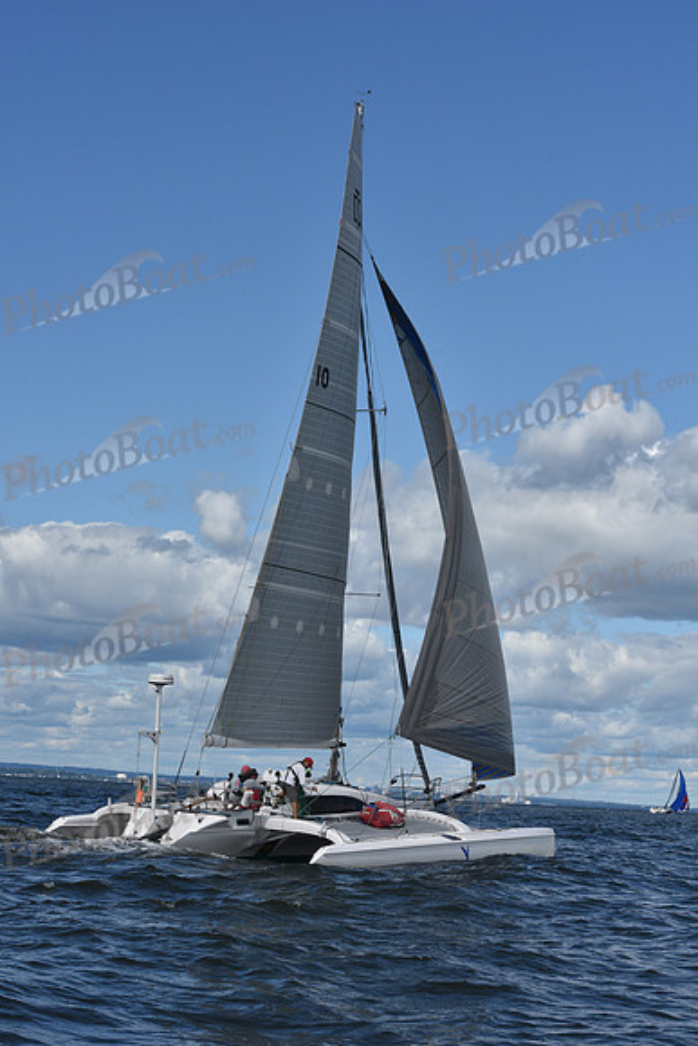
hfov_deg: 19.5
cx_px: 349
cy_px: 523
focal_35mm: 70
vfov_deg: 28.8
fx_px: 2034
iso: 250
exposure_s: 1/1000
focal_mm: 70
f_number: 10
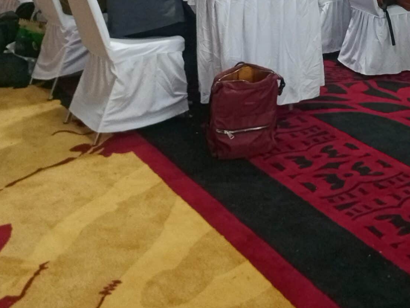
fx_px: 687
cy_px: -39
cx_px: 419
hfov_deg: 30.6
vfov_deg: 23.5
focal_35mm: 58
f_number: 1.79
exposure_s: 1/50
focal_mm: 4.69
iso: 1315
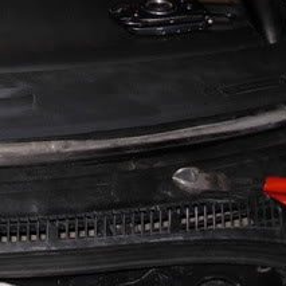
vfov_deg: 13.5
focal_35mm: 126
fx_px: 1178
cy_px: -51
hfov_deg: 12.5
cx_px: -247
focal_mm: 6.3
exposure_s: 1/24.6
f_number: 2.9
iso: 86
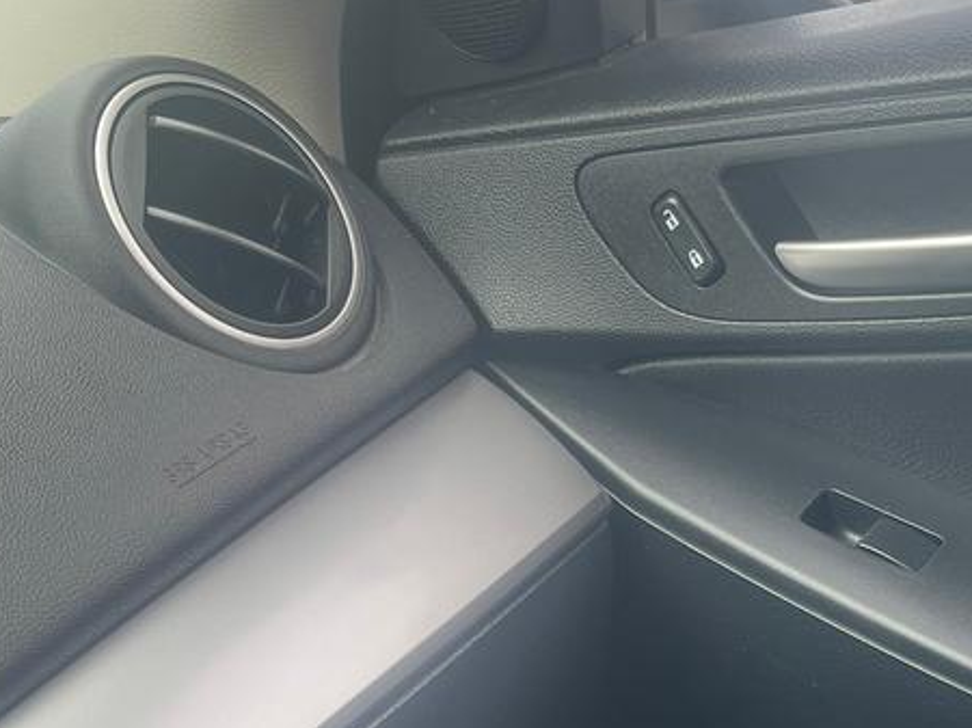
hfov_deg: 25.9
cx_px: 767
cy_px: 635
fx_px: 2077
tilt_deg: -21.7
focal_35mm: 74
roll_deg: +9.5
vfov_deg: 19.6
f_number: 1.6
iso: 40
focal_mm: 5.1
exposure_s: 1/122
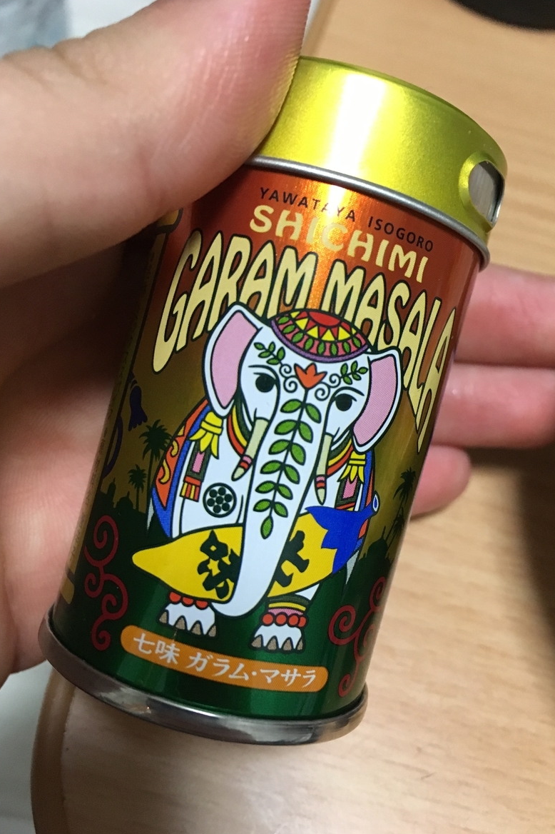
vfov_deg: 60.3
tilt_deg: -60.5
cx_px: 300
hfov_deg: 42.3
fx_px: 717
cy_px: 418
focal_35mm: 31
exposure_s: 1/30
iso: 200
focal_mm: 4.15
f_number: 2.2
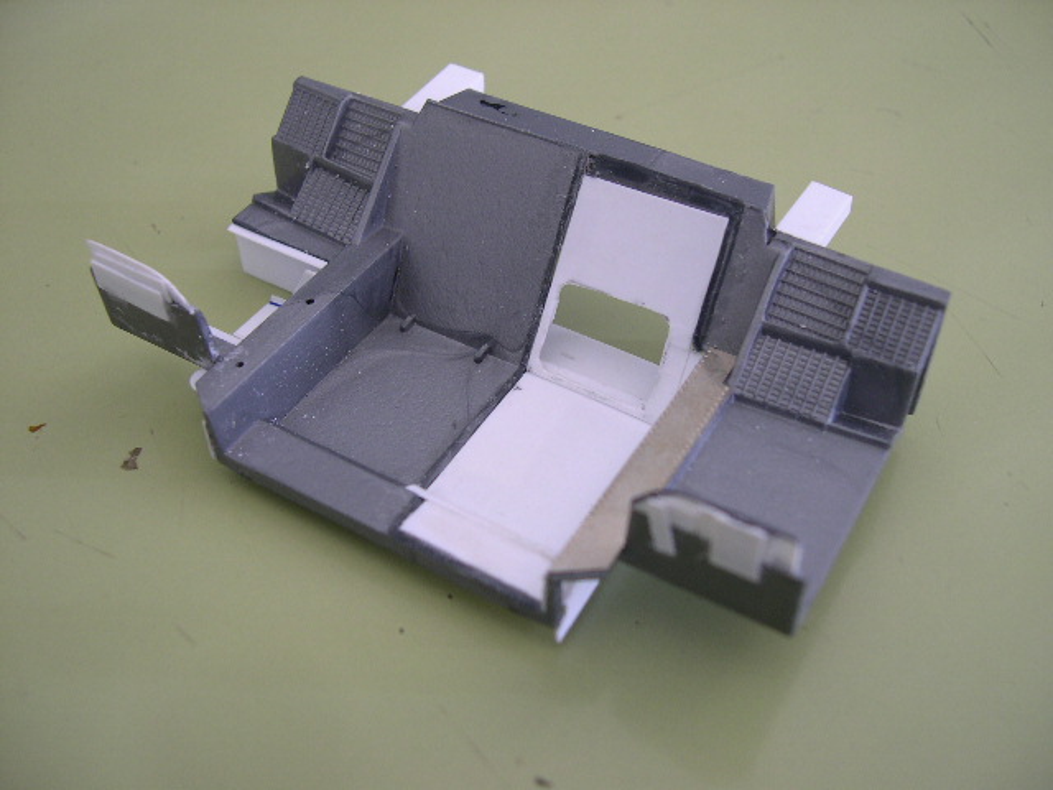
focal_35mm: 38
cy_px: 395
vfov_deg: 37.7
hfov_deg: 49.0
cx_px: 526
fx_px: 1156
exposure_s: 1/18.1
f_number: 2.8
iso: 100
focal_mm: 8
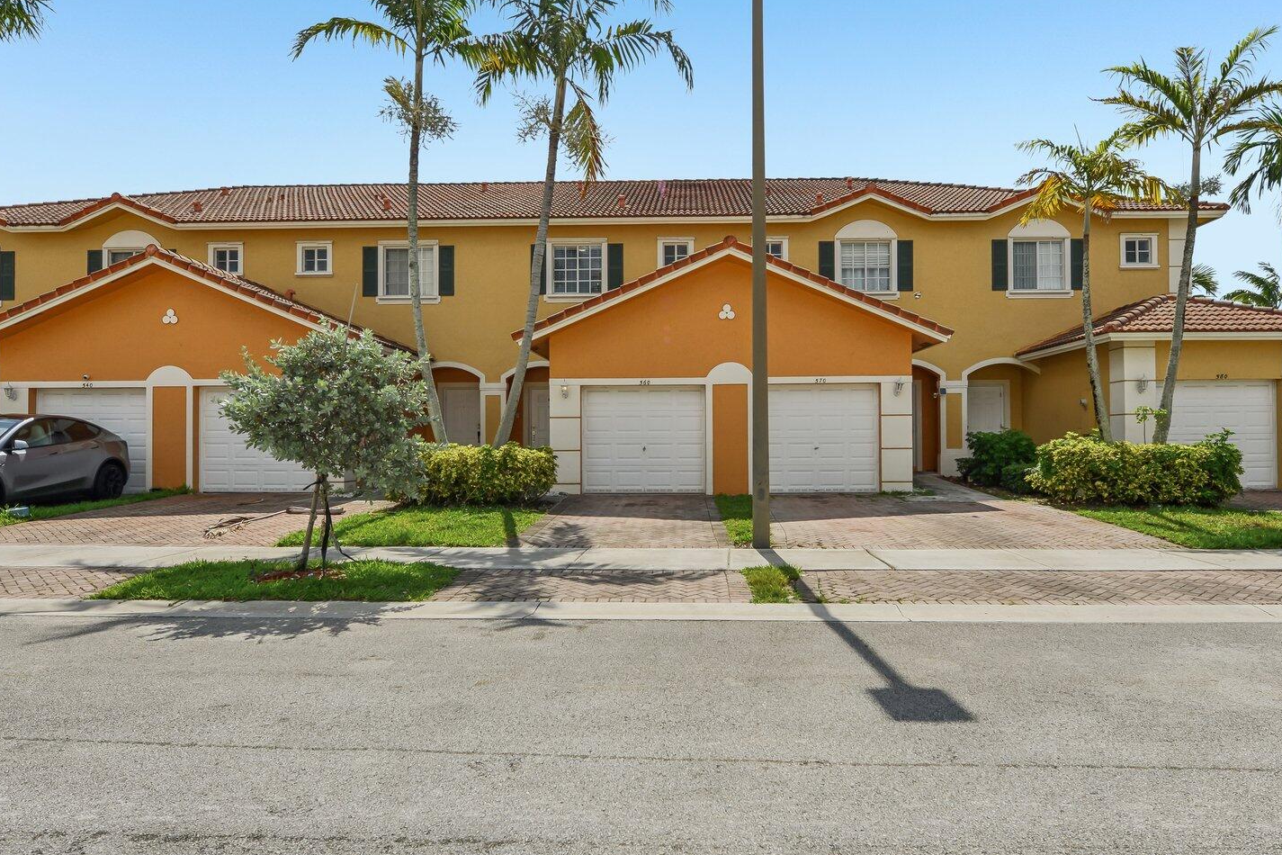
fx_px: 819
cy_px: 445
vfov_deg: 55.1
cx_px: 668
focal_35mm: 23
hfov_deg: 76.1
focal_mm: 16
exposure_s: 1/800
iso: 200
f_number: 9
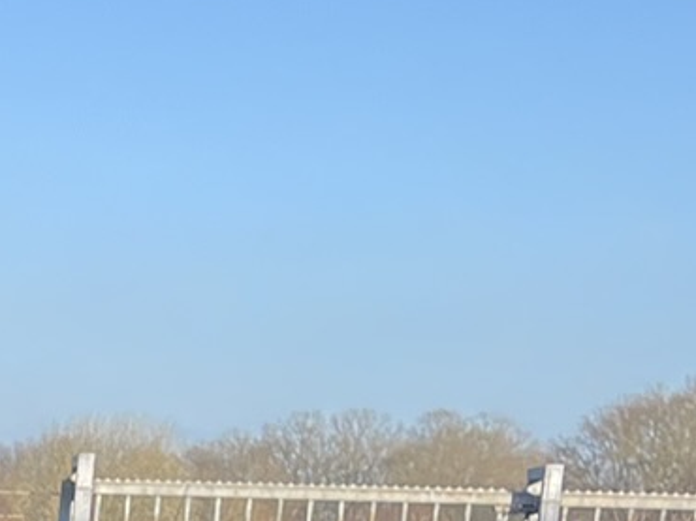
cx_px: -892
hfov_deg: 11.6
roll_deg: -1.9
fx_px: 2893
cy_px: 1085
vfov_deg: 9.5
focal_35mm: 144
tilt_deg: -11.8
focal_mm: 5.1
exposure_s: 1/852
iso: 50
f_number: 1.6
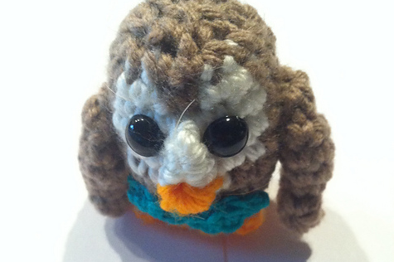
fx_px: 536
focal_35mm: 49
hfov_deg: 40.4
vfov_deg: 27.1
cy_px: 201
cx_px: 197
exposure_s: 1/15
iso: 320
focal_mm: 3.85
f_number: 2.8
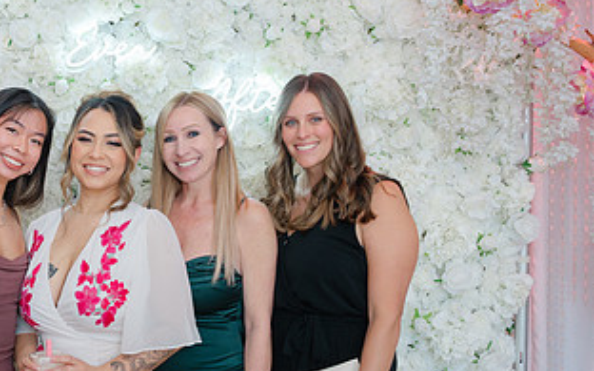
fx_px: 858
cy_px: 186
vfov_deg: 24.4
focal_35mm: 53
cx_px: 93
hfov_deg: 36.5
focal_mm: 28
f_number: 4
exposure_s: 1/125
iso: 800
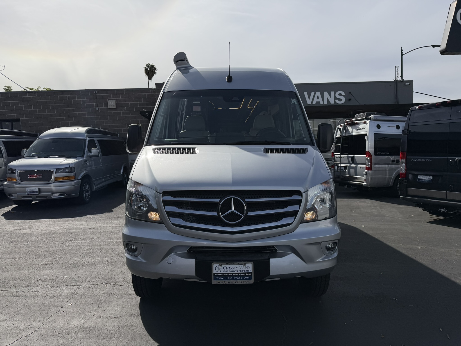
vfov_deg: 56.8
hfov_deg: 71.6
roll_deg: +2.8
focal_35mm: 24
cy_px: 173
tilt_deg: -3.0
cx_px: 230
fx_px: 320
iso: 80
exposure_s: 1/22727
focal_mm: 6.76
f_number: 1.78
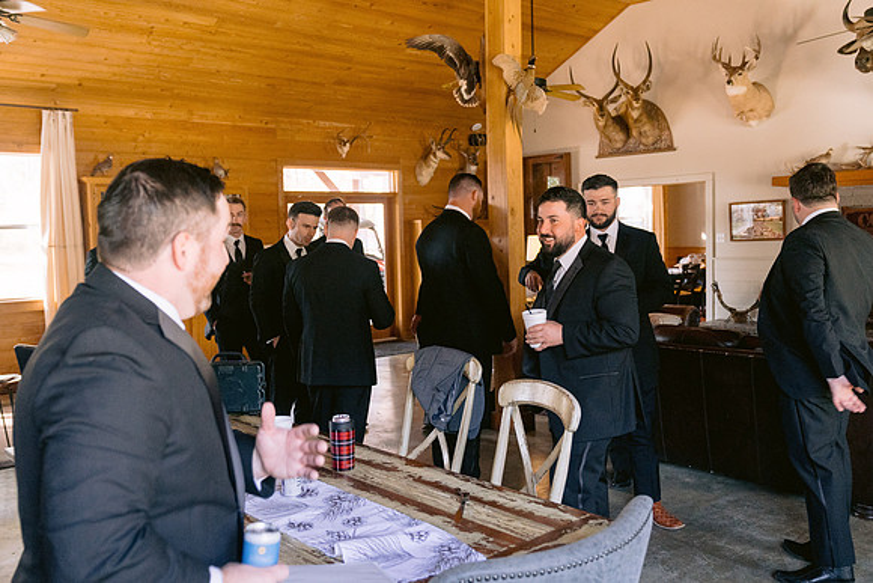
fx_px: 795
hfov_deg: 57.5
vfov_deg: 40.2
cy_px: 280
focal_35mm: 33
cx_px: 430
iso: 2000
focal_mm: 31
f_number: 3.5
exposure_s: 1/100
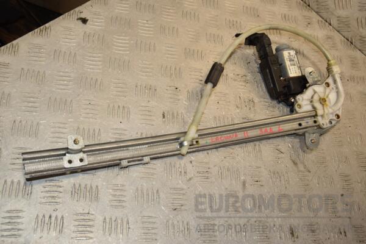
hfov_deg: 49.6
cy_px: 122
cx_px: 183
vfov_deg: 34.2
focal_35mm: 39
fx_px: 396
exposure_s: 1/200
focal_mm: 26
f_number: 9
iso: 800
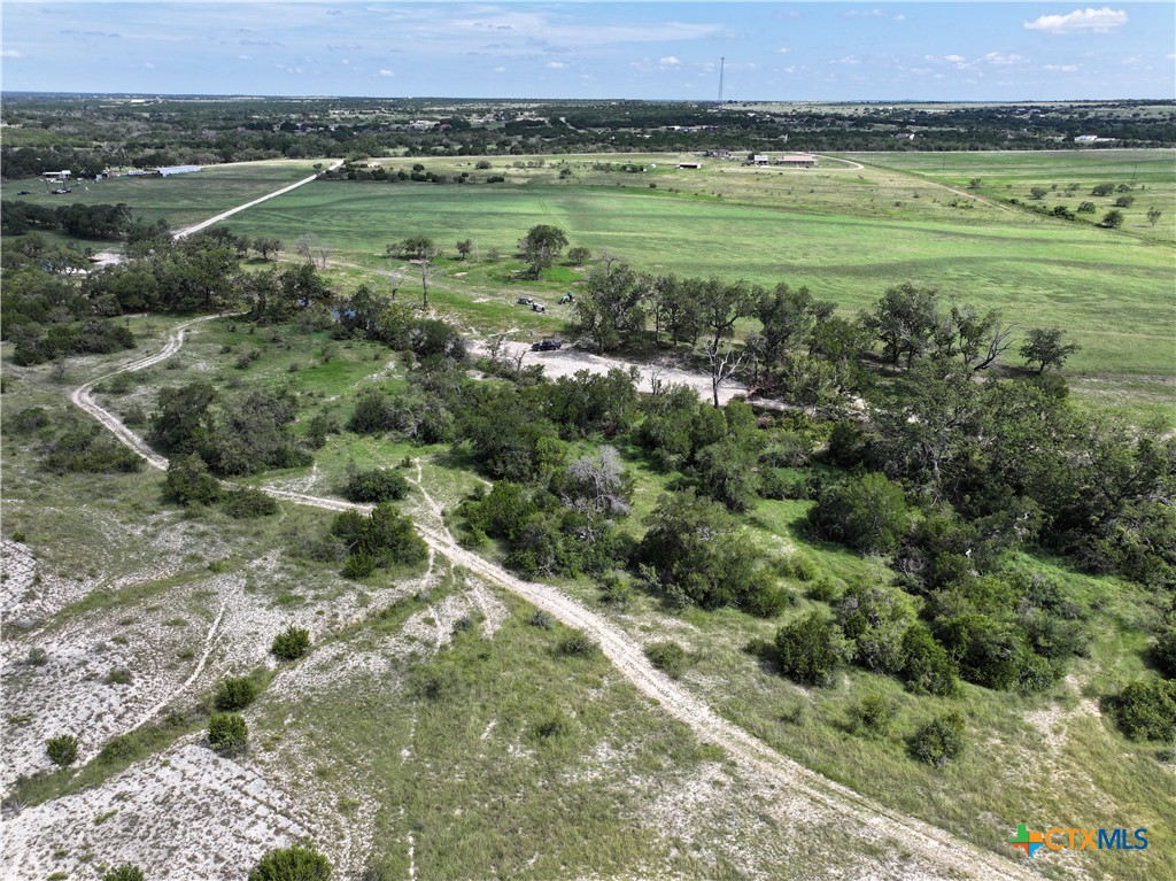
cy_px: 440
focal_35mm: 24
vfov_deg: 56.8
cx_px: 588
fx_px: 815
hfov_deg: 71.6
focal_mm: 12.29
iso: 120
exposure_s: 1/1600
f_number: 2.8
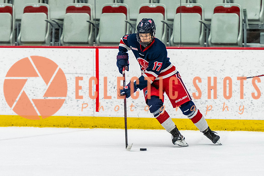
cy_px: 88
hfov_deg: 5.8
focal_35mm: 353
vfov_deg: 3.9
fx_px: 2586
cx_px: 156
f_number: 2.8
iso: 2500
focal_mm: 175
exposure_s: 1/640
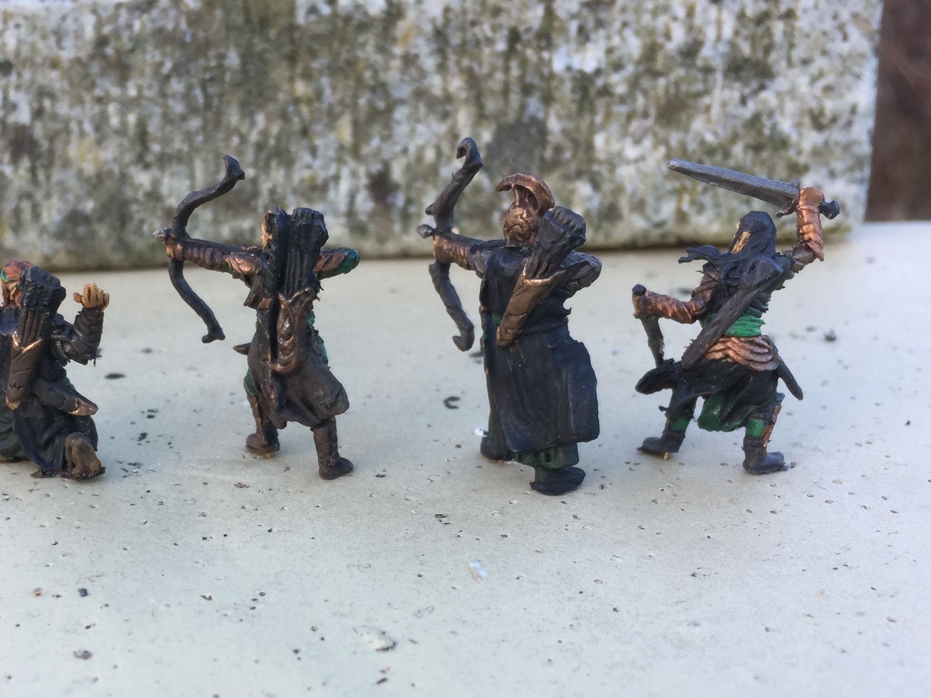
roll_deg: +4.1
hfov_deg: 38.1
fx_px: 1318
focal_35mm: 49
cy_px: 453
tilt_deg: -25.3
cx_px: 257
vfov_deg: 29.5
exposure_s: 1/115
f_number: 2.2
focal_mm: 4.15
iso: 32
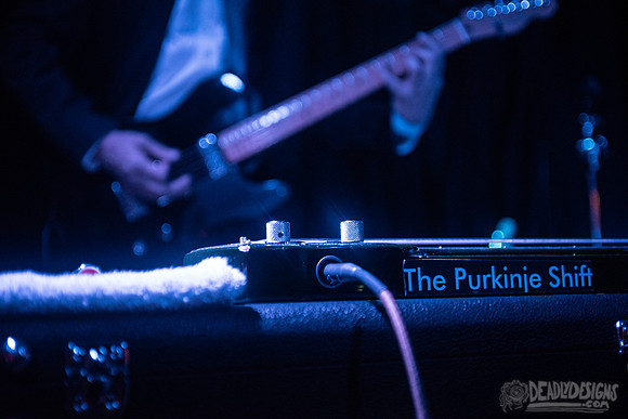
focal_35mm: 52
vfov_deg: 26.0
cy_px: 210
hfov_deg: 38.2
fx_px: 907
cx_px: 314
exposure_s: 1/60
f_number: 2.8
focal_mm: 52
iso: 4000
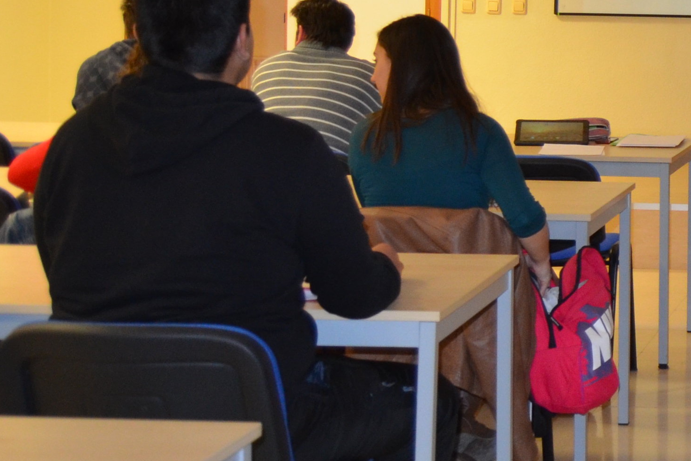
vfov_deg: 15.0
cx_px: 1107
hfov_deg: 19.1
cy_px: 49
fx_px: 1728
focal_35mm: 90
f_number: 3.5
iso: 640
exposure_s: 1/60
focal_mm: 18
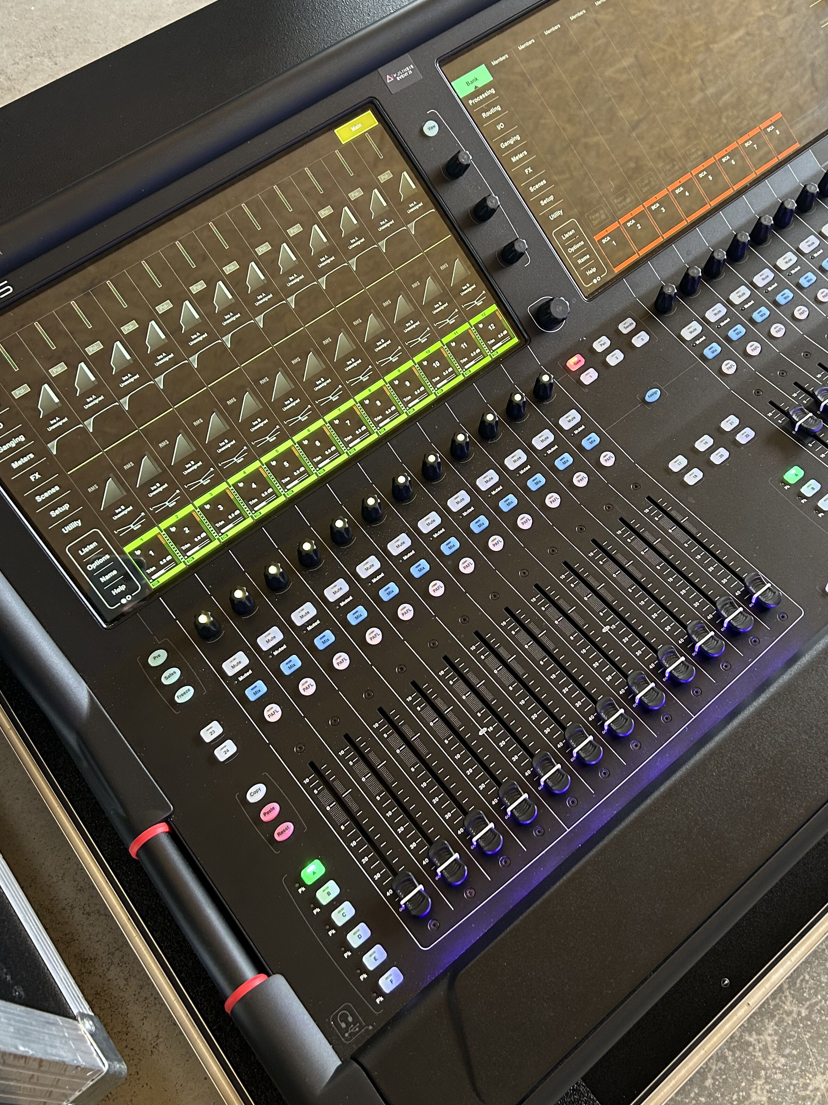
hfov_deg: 42.7
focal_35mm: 33
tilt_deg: -58.1
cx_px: 506
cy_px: 509
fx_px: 1052
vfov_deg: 55.3
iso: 160
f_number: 1.5
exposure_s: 1/60
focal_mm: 5.7
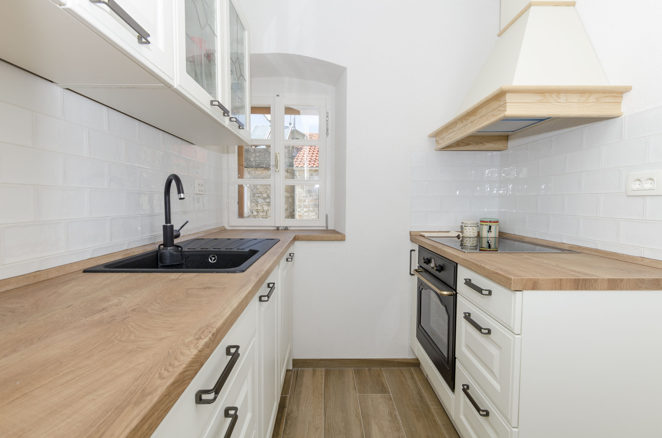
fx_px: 317
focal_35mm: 17
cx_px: 331
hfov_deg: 92.6
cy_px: 219
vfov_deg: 69.4
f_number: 8
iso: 100
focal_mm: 11.5
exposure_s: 1/160
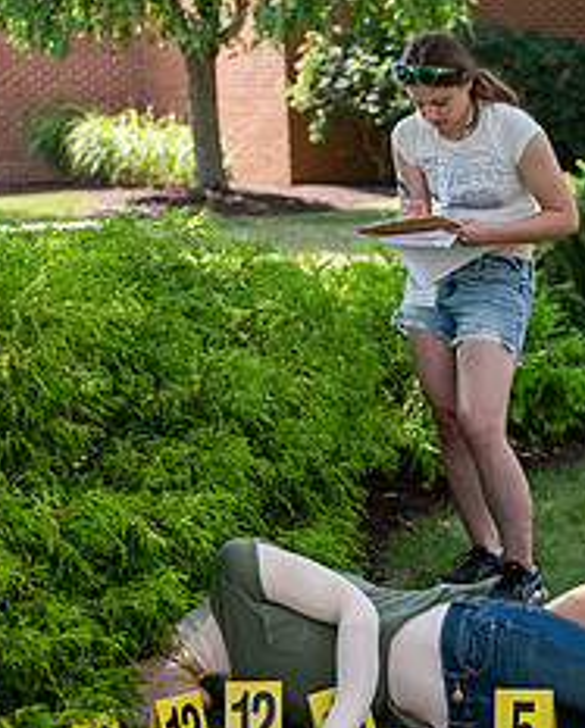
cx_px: 510
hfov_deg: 13.7
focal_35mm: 112
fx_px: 2419
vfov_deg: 17.1
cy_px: 473
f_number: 3.2
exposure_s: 1/500
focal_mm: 48
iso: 160
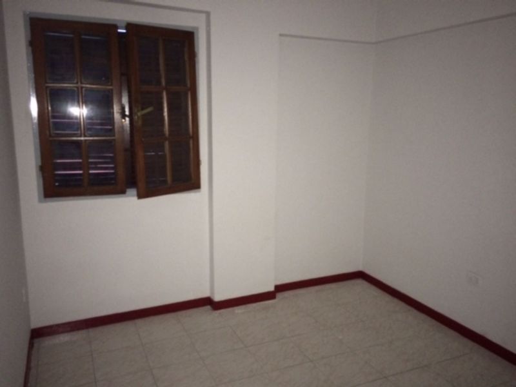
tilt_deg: -10.8
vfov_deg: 48.2
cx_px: 258
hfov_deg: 61.7
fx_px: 432
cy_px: 194
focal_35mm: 29
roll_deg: -0.6
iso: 400
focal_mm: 4.15
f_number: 2.2
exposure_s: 1/17
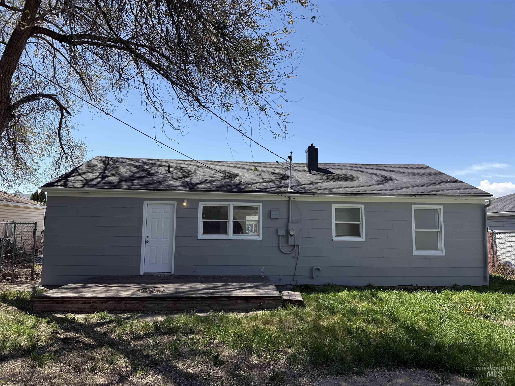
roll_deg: -1.8
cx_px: 258
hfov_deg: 71.6
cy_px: 193
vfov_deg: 56.8
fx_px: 357
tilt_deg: +5.1
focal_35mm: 24
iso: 80
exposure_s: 1/3759
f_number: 1.78
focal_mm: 6.76
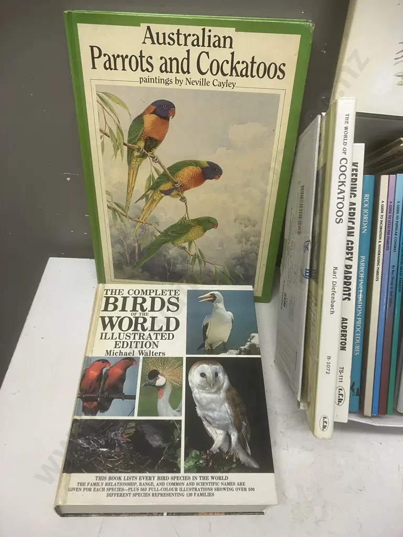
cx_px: 202
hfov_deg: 49.7
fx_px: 435
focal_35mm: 28
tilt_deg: -46.1
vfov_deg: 63.4
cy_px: 268
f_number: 1.8
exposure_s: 1/50
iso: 50
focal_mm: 3.99
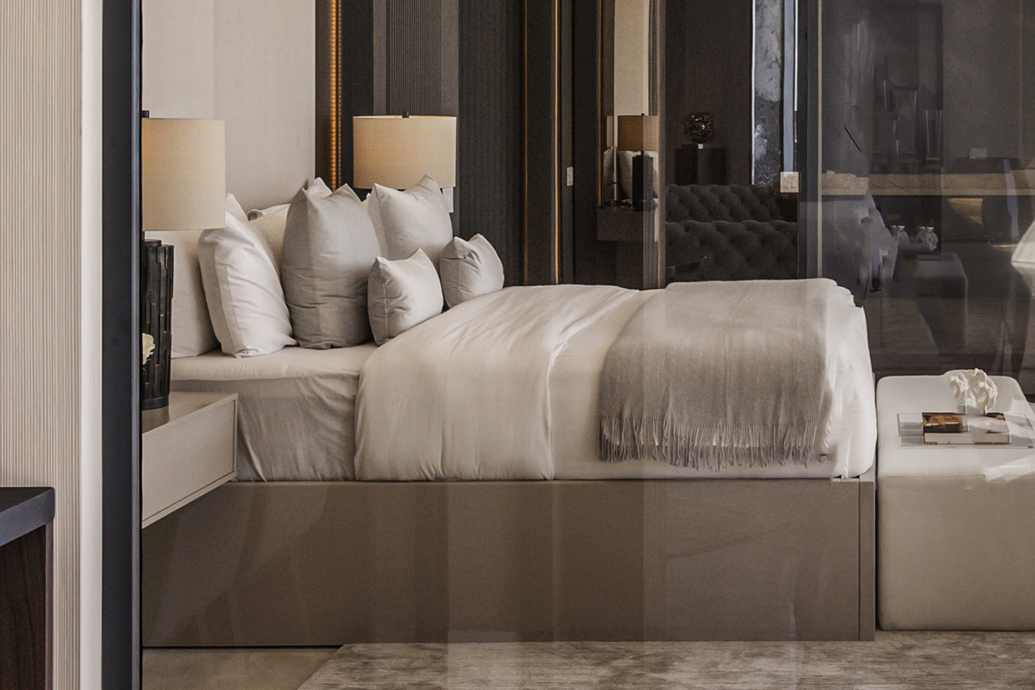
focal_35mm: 61
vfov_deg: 21.8
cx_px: 950
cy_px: 94
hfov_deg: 31.2
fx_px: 1753
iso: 320
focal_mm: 17
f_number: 7.1
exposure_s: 1/160
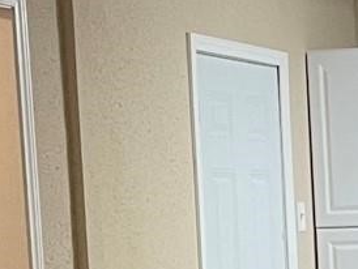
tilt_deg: -5.8
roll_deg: +2.5
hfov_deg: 9.7
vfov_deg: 7.5
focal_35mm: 194
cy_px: 435
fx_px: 2008
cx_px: 625
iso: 320
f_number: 1.6
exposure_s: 1/60
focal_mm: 4.2
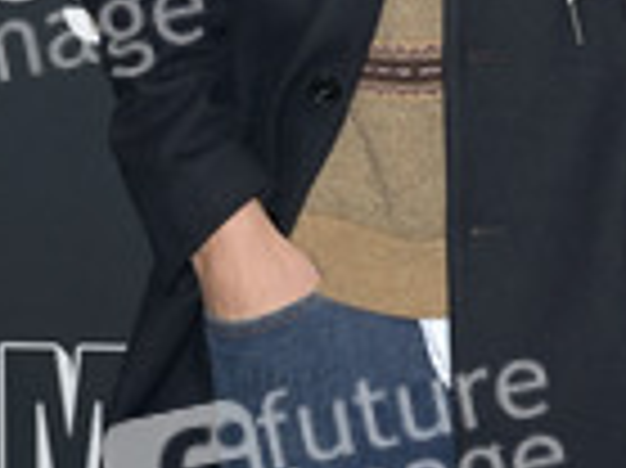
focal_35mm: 172
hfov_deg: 11.5
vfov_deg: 8.4
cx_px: 464
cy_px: -207
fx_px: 3108
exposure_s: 1/250
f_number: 5.6
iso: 640
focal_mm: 62
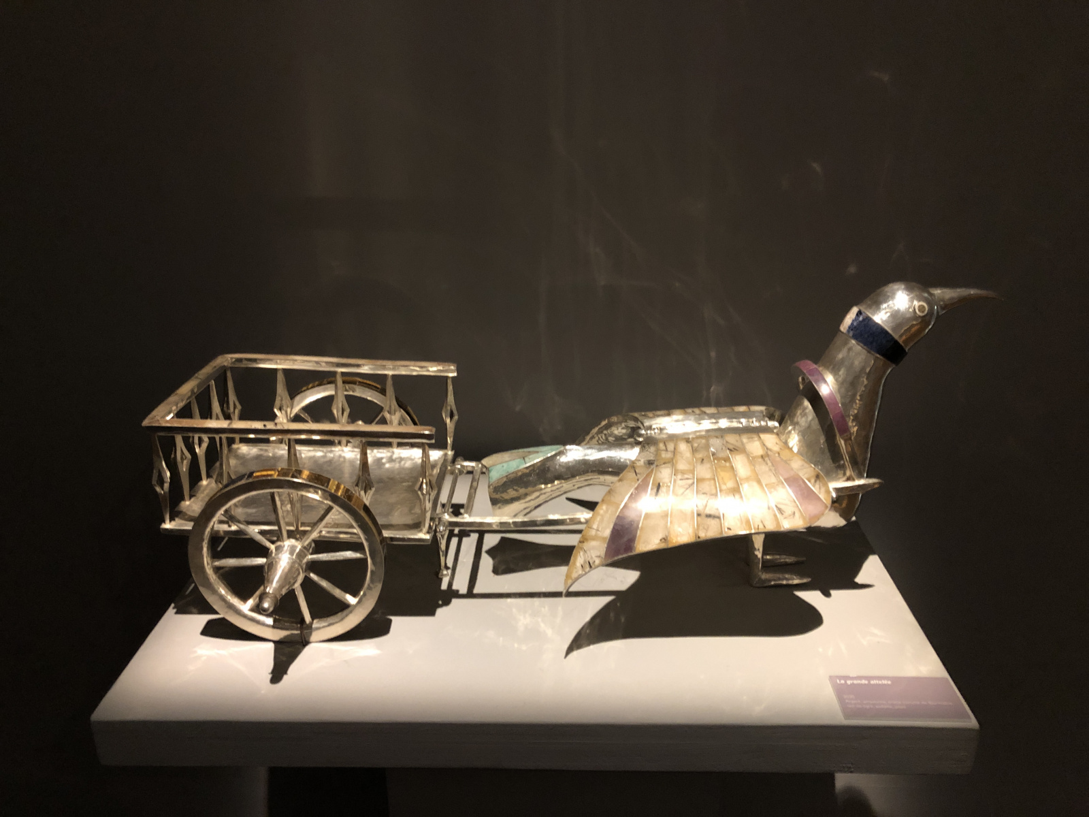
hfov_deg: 63.4
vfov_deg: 49.7
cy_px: 408
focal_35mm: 28
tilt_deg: -20.9
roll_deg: +0.3
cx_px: 544
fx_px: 881
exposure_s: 1/4
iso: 100
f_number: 1.8
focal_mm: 3.99
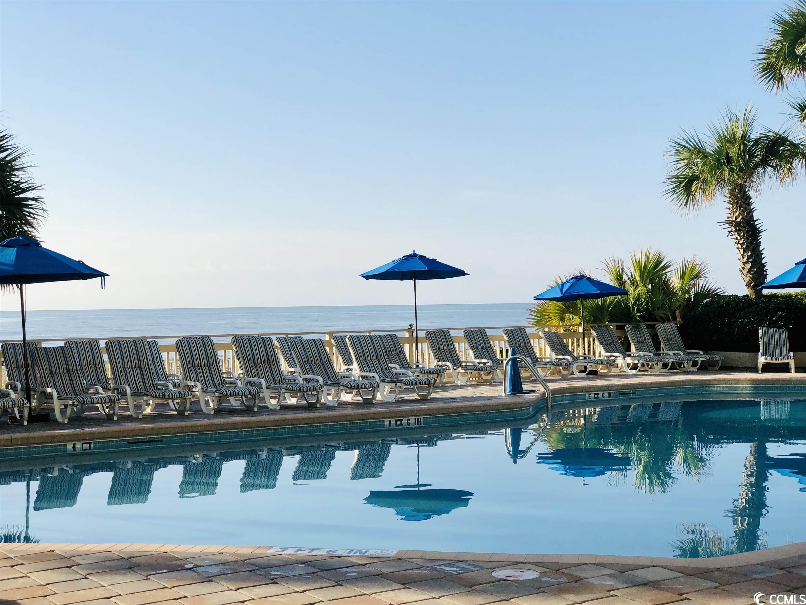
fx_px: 1327
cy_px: 302
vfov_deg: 25.7
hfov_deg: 33.8
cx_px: 403
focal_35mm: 57
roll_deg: +1.2
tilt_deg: -0.9
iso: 20
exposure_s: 1/867
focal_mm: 6.6
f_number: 2.8
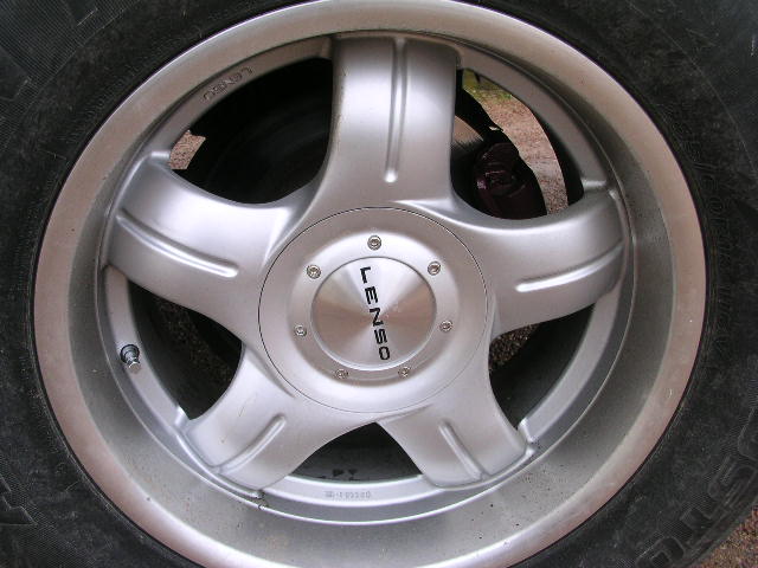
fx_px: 810
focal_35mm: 37
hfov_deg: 50.1
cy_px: 284
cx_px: 379
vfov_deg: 38.7
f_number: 2.7
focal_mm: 5.6
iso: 100
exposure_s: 1/84.3
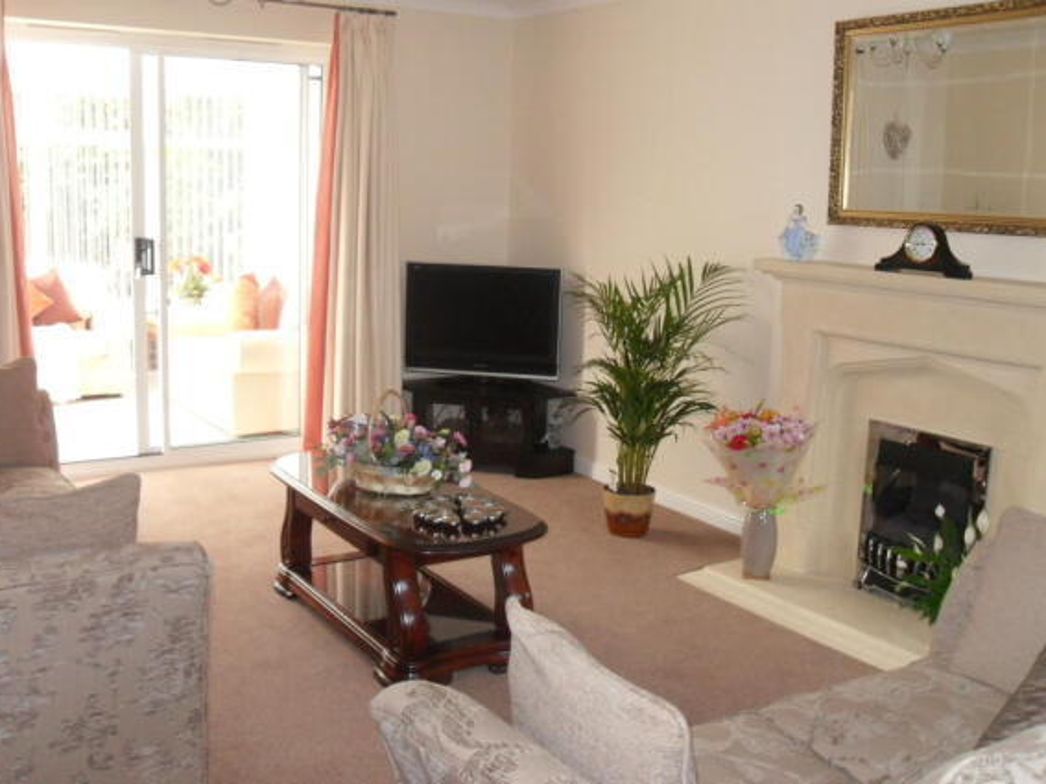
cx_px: 525
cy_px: 388
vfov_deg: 39.6
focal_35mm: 36
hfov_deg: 51.4
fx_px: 1088
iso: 200
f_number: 2.8
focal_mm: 6.2
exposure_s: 1/45
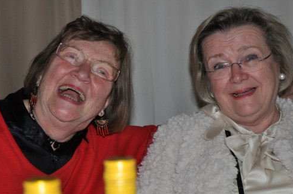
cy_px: 96
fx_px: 659
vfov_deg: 16.8
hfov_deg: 25.0
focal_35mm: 81
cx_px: 173
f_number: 4.2
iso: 800
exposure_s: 1/60
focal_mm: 44
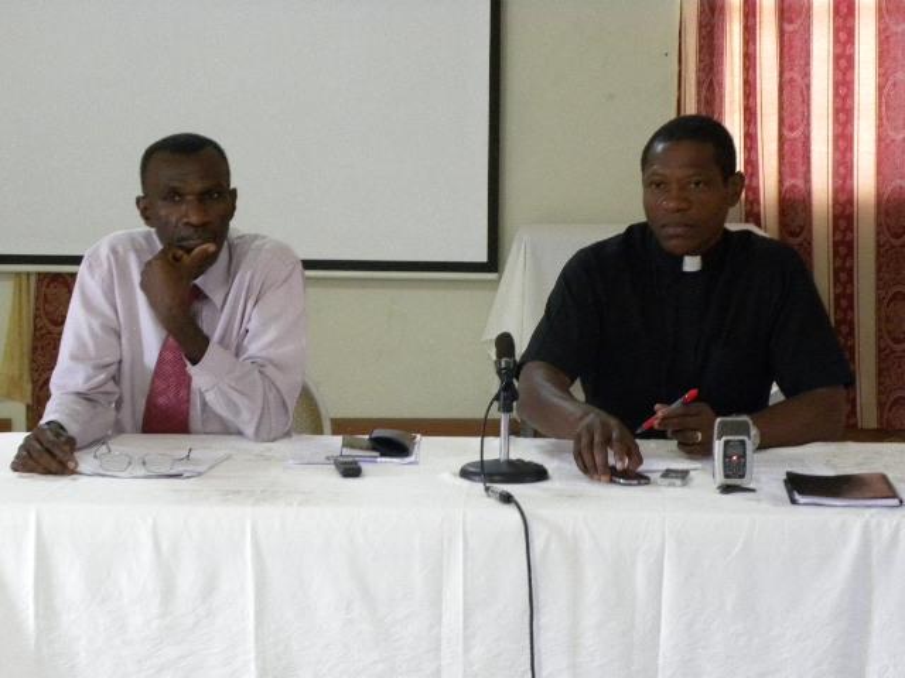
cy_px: 339
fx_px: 3059
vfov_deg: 12.7
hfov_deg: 16.8
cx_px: 452
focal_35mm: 117
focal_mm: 20.8
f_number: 4
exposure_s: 1/24
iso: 400
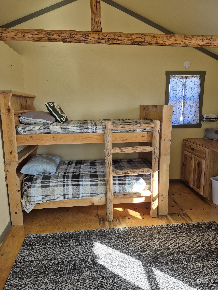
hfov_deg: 58.9
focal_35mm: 23
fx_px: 193
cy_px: 145
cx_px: 109
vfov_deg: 73.9
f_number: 1.8
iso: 80
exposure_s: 1/180
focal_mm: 5.4
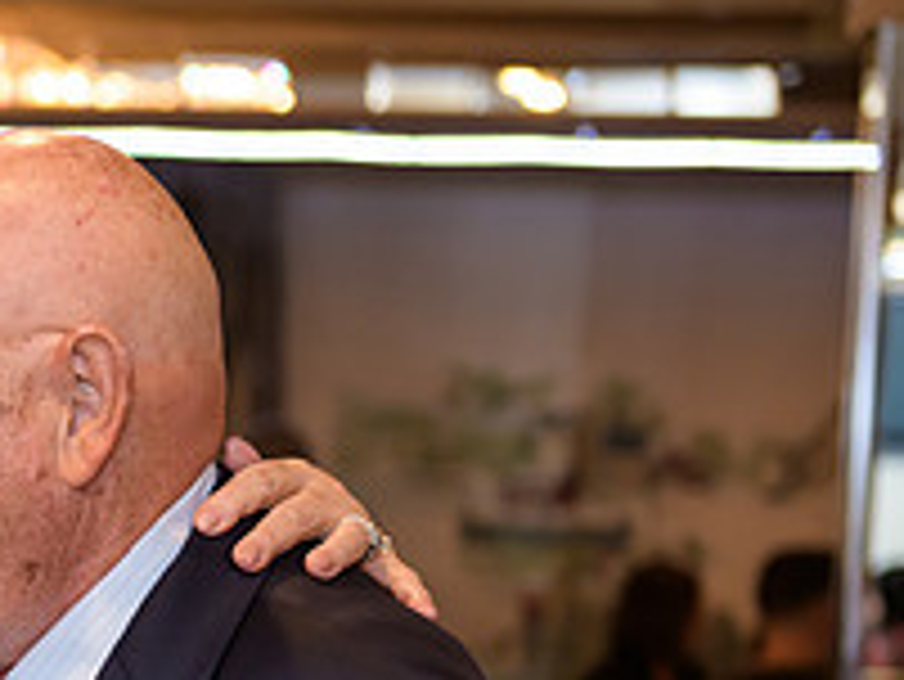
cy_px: 628
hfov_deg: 14.4
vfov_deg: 11.1
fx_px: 3475
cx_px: -139
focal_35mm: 133
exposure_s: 1/125
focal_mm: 48
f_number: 3.2
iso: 800
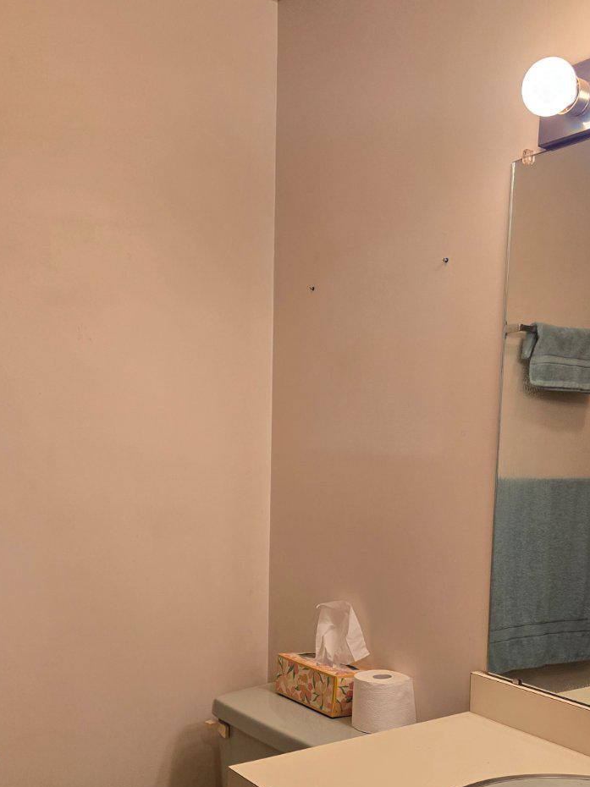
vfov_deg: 48.0
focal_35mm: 38
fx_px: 864
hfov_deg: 37.7
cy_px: 542
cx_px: 320
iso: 160
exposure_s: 1/120
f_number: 1.8
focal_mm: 5.4
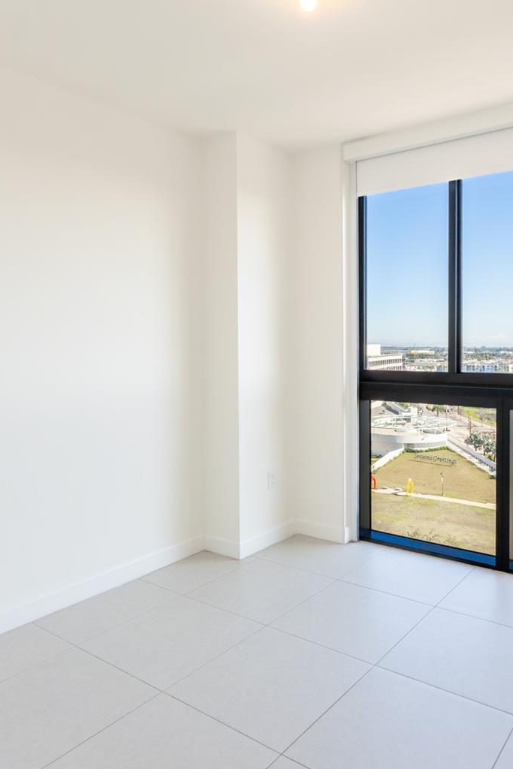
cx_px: 344
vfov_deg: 71.3
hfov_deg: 50.2
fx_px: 536
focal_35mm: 25
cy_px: 375
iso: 320
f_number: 8
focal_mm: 10.7
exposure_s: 1/500
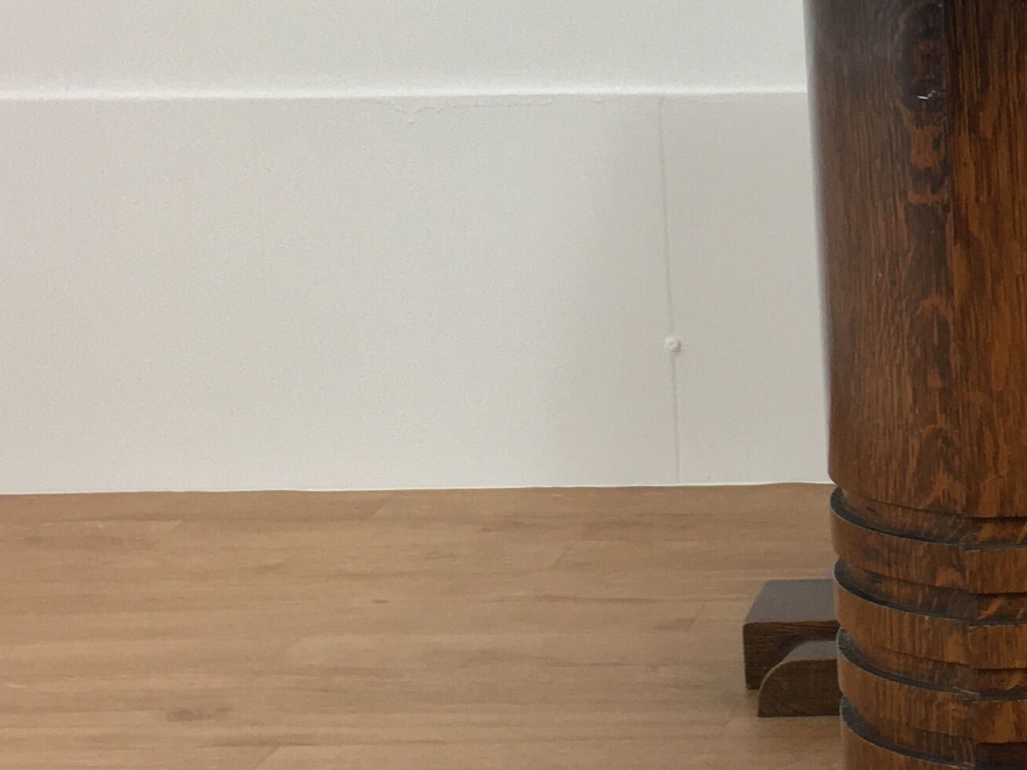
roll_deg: +0.6
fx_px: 2640
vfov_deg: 16.6
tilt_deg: -10.9
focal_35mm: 89
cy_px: 374
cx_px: 1233
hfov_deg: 20.6
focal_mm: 4.15
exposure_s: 1/33
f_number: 2.2
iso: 50
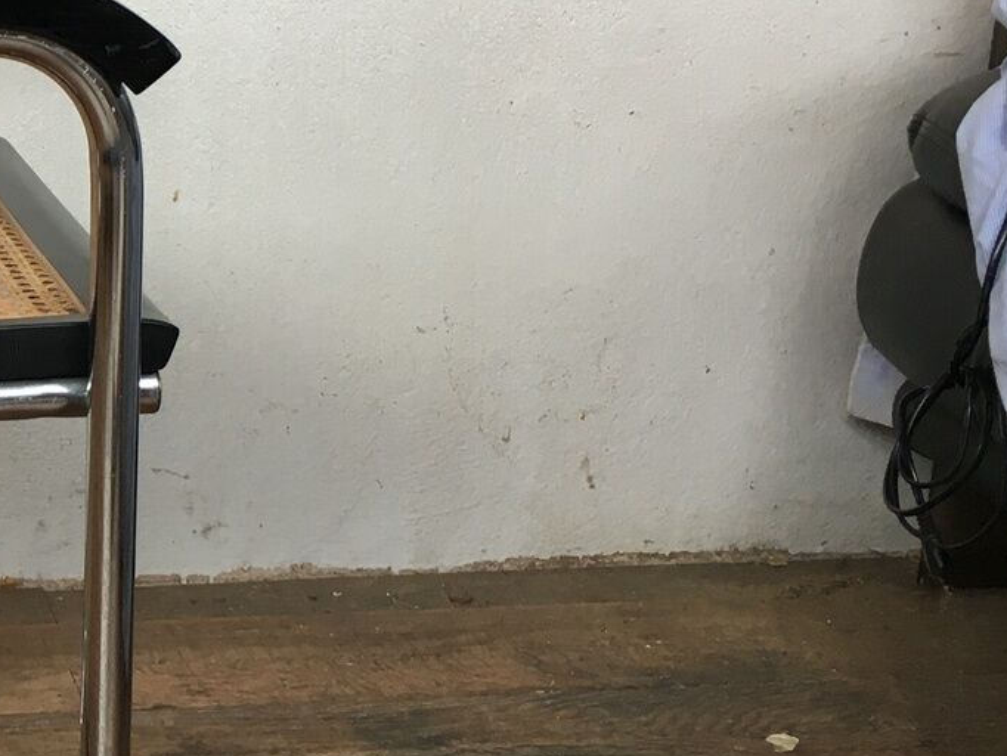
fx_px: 2474
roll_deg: +1.4
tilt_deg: -18.5
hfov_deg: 21.1
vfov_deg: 17.4
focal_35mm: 85
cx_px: -263
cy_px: 347
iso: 25
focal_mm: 4.15
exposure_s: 1/33
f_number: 2.2
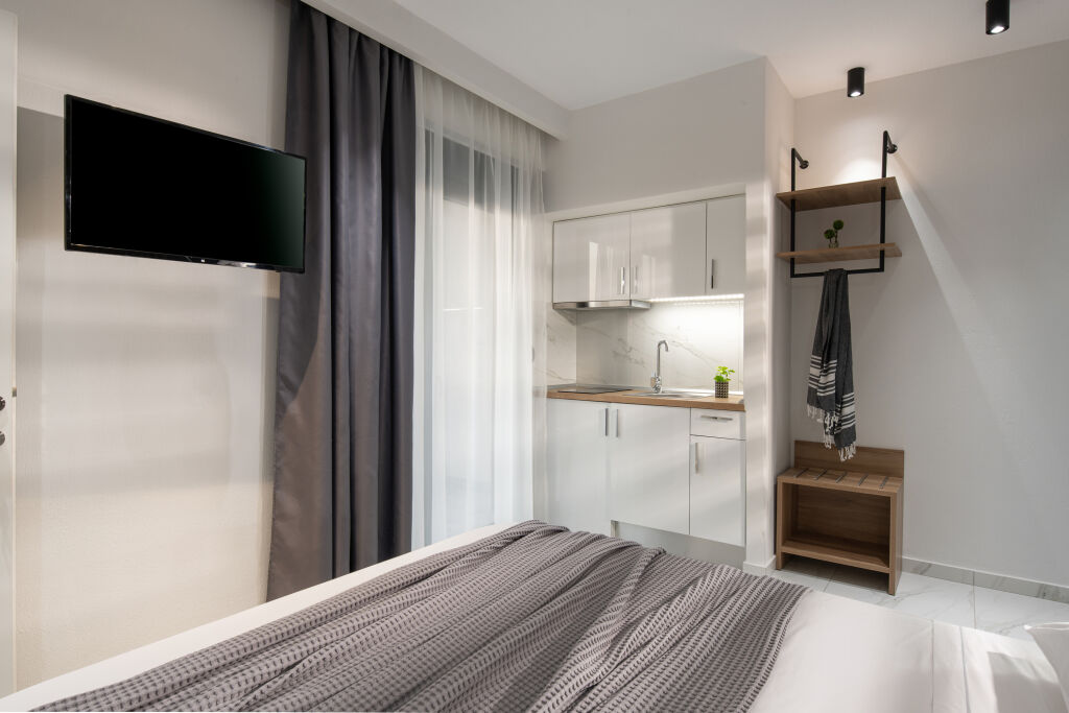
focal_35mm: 19
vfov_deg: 64.6
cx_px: 534
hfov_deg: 86.9
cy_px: 356
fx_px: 564
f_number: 14
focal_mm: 19
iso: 160
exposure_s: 1/1.25
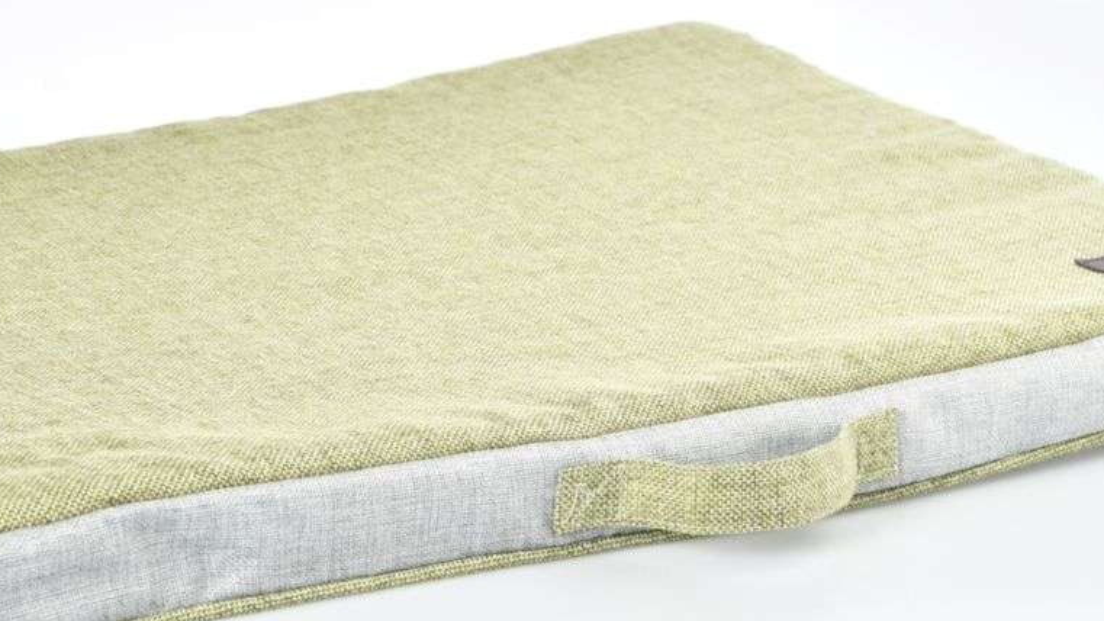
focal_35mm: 128
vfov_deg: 9.5
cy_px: 281
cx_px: 368
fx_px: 3747
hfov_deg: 16.7
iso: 320
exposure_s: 1/125
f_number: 9
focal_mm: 62
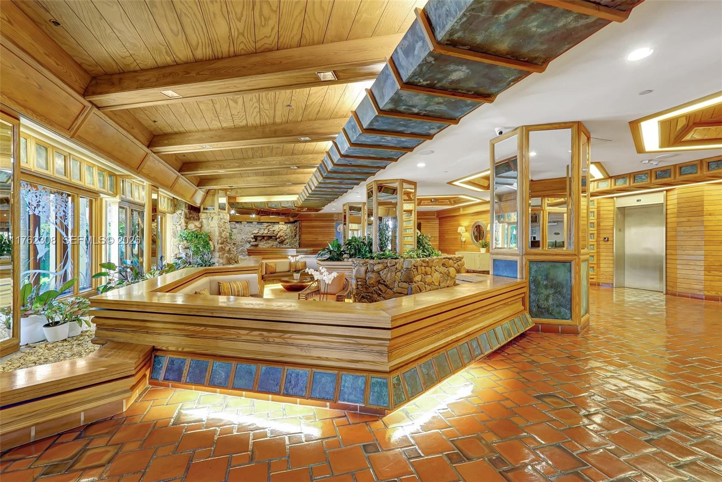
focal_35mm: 16
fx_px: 331
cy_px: 241
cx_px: 361
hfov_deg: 95.0
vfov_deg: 72.1
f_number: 14
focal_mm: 16.5
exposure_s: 1.6
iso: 640
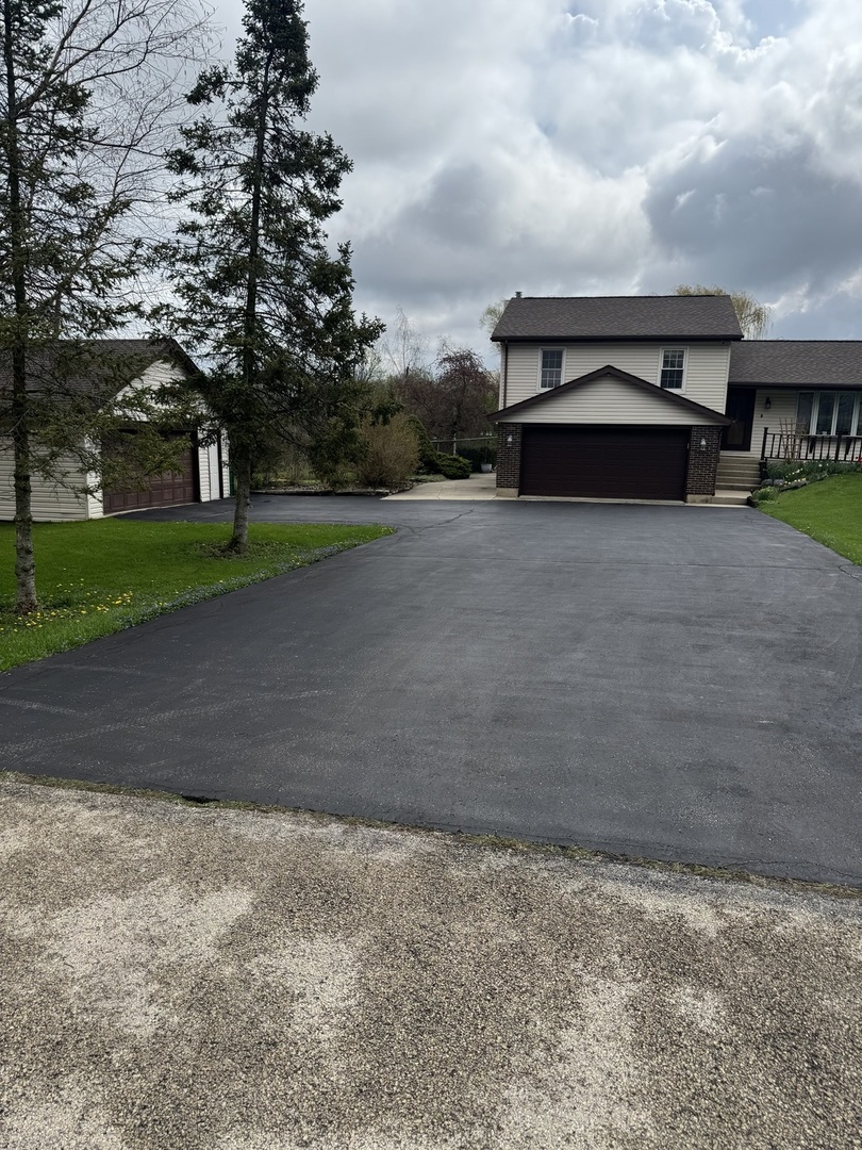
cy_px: 575
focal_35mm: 24
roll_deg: -1.8
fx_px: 797
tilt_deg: -10.3
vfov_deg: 71.6
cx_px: 431
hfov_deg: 56.8
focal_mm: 6.76
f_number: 1.78
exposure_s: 1/5814
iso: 80
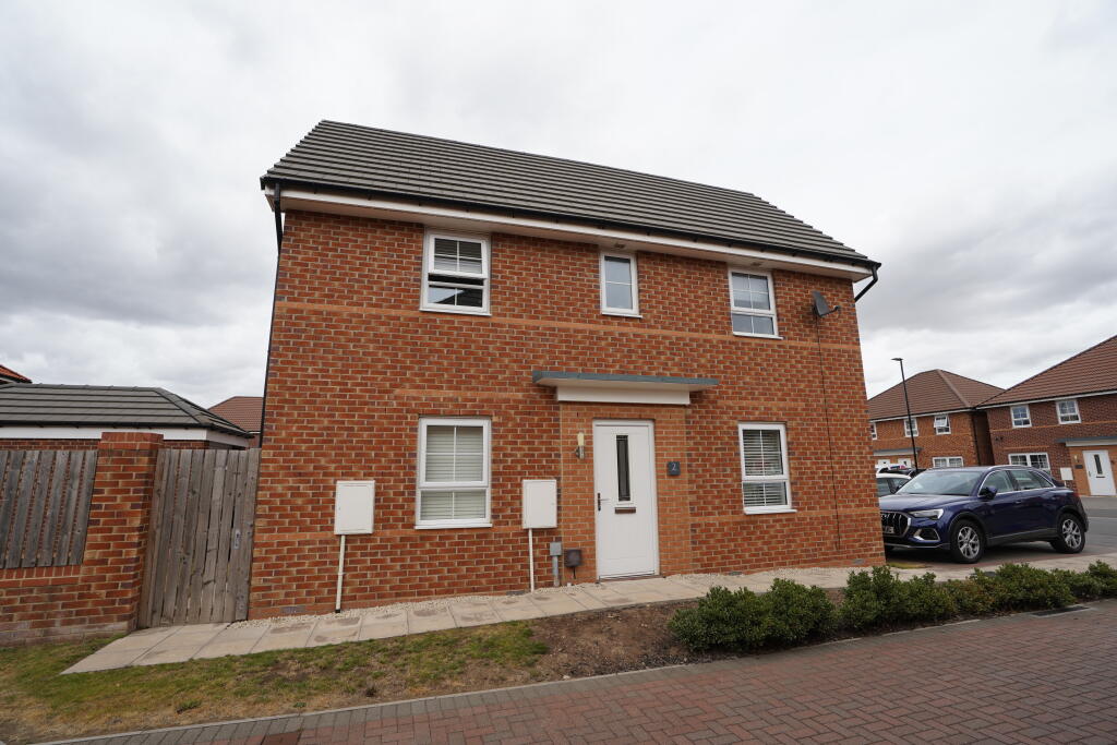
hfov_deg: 96.7
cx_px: 558
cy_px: 372
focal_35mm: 16
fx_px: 496
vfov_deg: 73.8
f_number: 7.1
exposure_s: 1/200
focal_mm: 16
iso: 100
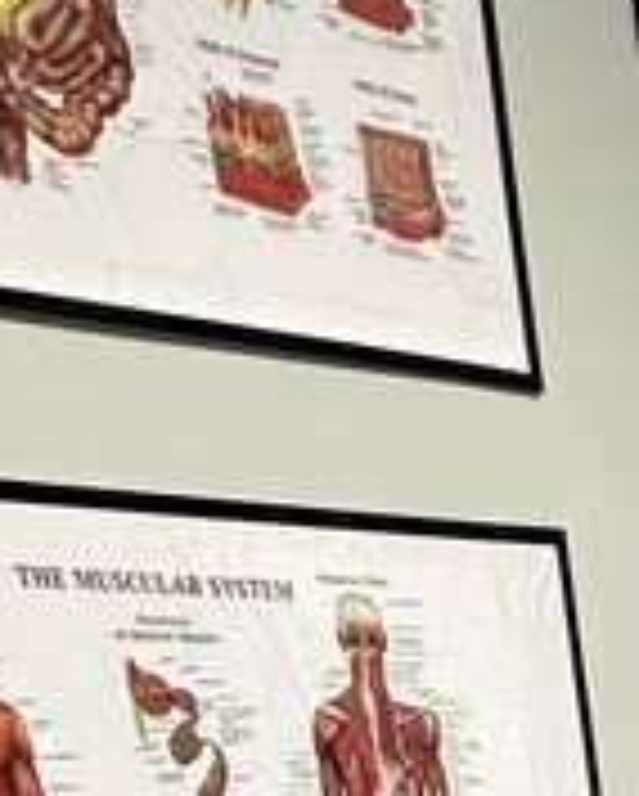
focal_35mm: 108
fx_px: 2549
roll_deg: -4.1
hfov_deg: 10.8
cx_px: 1778
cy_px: 1893
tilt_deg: -26.8
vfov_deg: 13.3
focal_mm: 2.22
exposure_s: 1/60
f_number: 2.2
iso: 160
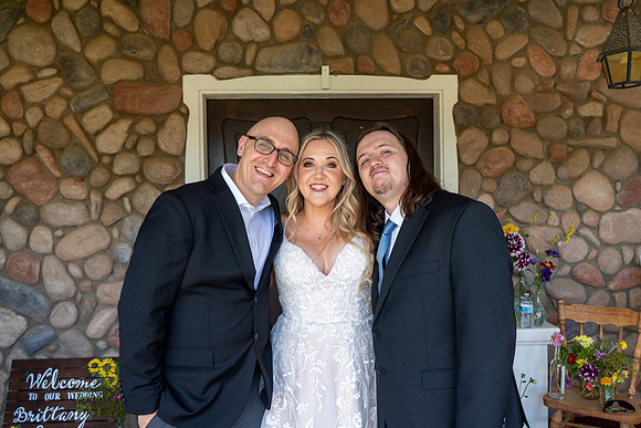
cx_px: 321
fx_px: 507
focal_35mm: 28
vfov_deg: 45.8
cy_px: 214
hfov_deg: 64.6
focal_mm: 28
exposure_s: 1/250
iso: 800
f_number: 5.6
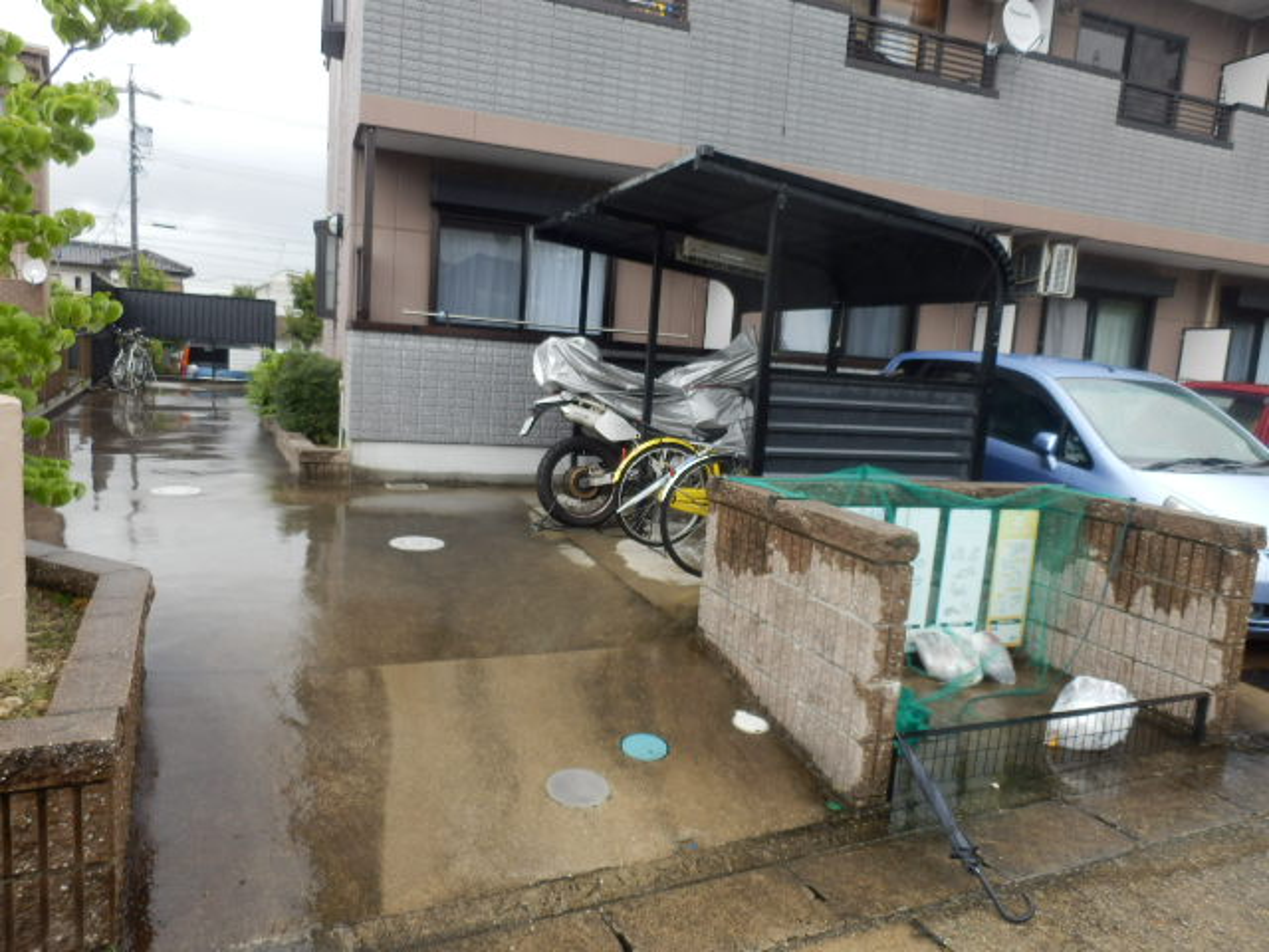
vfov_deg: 56.8
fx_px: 880
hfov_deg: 71.6
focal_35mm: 24
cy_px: 476
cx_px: 634
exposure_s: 1/80
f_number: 3
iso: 80
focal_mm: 4.2
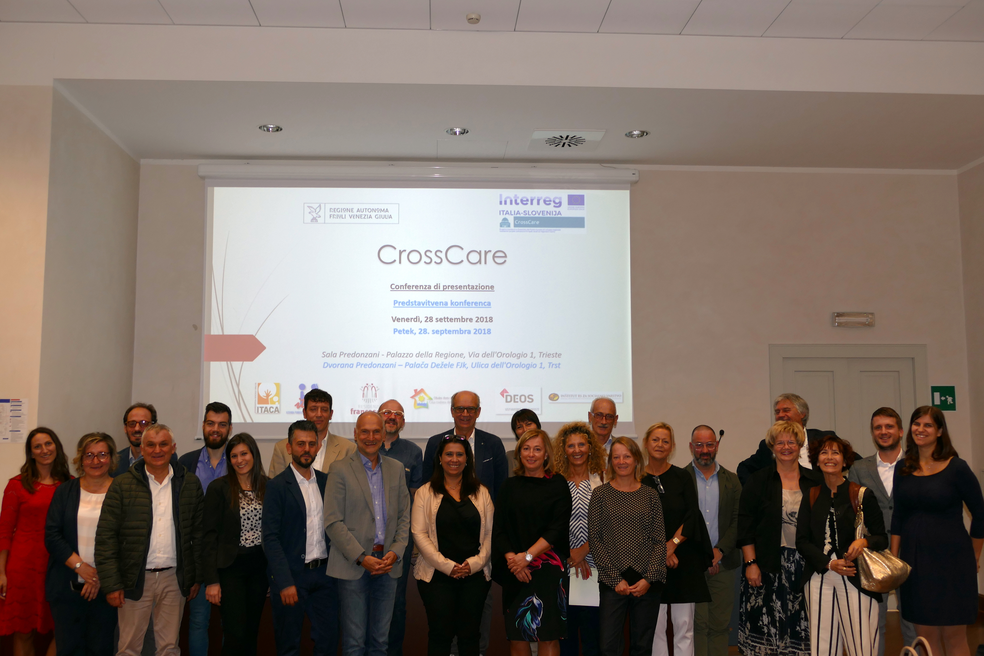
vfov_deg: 37.9
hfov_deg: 54.4
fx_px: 957
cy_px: 328
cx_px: 492
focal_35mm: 35
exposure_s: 1/60
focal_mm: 12.64
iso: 125
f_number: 3.1
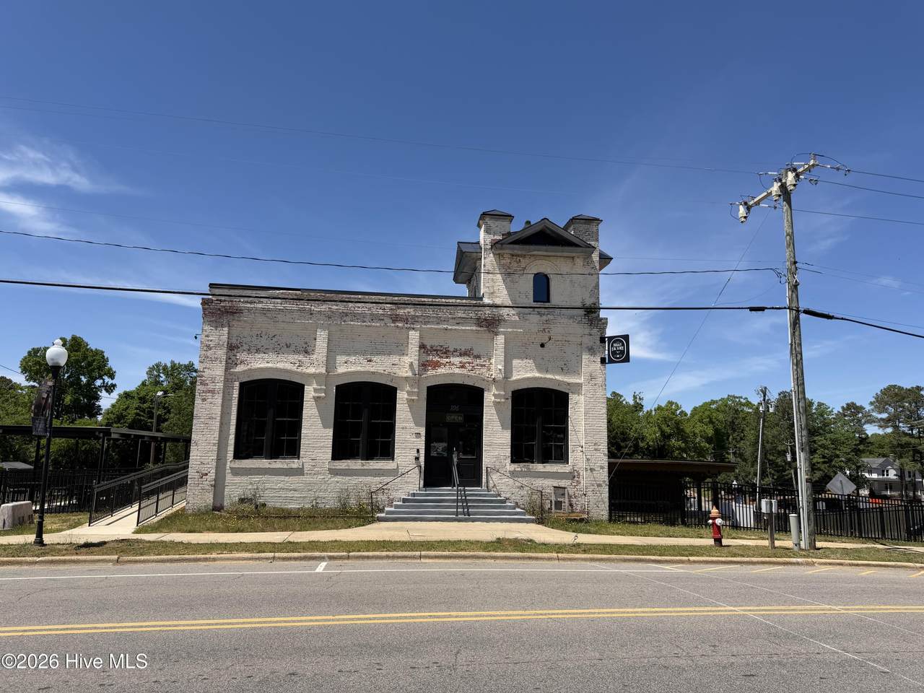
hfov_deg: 71.6
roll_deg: -1.1
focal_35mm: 24
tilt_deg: +8.9
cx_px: 462
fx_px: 641
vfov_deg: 56.8
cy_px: 346
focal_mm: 6.76
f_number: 1.78
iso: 80
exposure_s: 1/5714
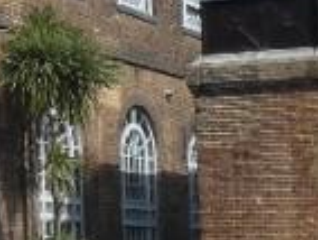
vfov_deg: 10.3
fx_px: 1325
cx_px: -421
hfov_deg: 11.5
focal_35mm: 144
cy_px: 52
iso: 80
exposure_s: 1/800
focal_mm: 3.6
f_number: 3.5
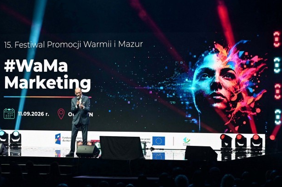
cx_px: 97
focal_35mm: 183
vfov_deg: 7.5
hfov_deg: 11.2
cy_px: 122
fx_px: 1432
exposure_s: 1/1000
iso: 3200
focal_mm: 110
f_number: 4.8
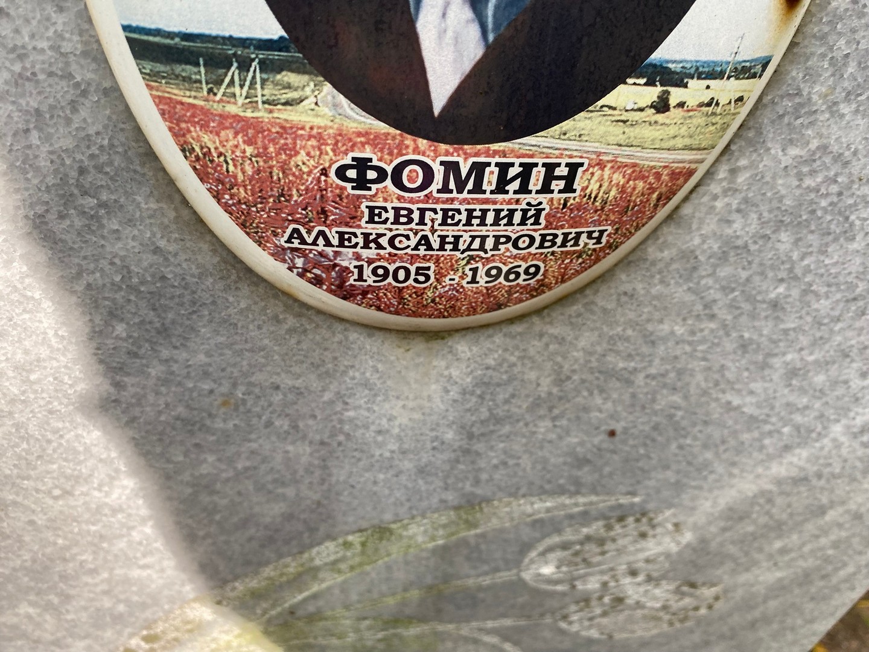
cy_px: 326
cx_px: 434
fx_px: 653
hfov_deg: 67.3
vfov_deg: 53.1
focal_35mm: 26
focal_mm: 4.25
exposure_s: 1/121
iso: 64
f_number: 1.8
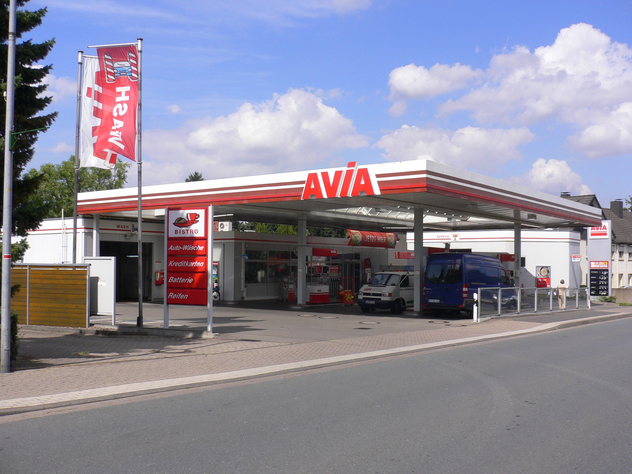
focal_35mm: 35
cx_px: 316
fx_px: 639
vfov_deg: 40.7
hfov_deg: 52.6
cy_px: 237
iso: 80
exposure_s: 1/500
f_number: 5.6
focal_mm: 5.8
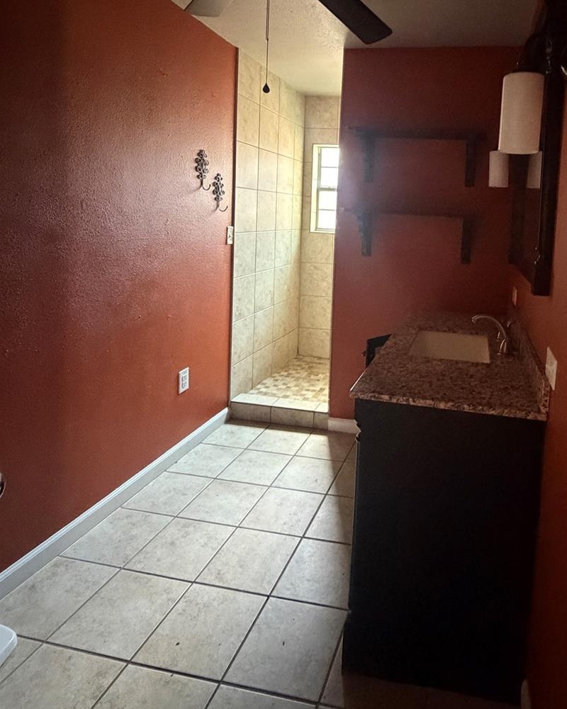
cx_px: 408
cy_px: 248
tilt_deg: -3.2
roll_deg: -2.4
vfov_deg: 75.7
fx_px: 441
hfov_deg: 62.7
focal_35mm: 21
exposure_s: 1/44
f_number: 2.2
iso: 1250
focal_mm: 2.22
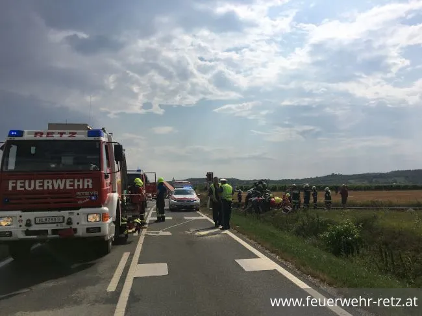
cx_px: 211
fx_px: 353
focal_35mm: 29
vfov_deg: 48.2
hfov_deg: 61.7
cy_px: 158
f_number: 2.2
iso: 25
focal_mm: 4.15
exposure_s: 1/5495
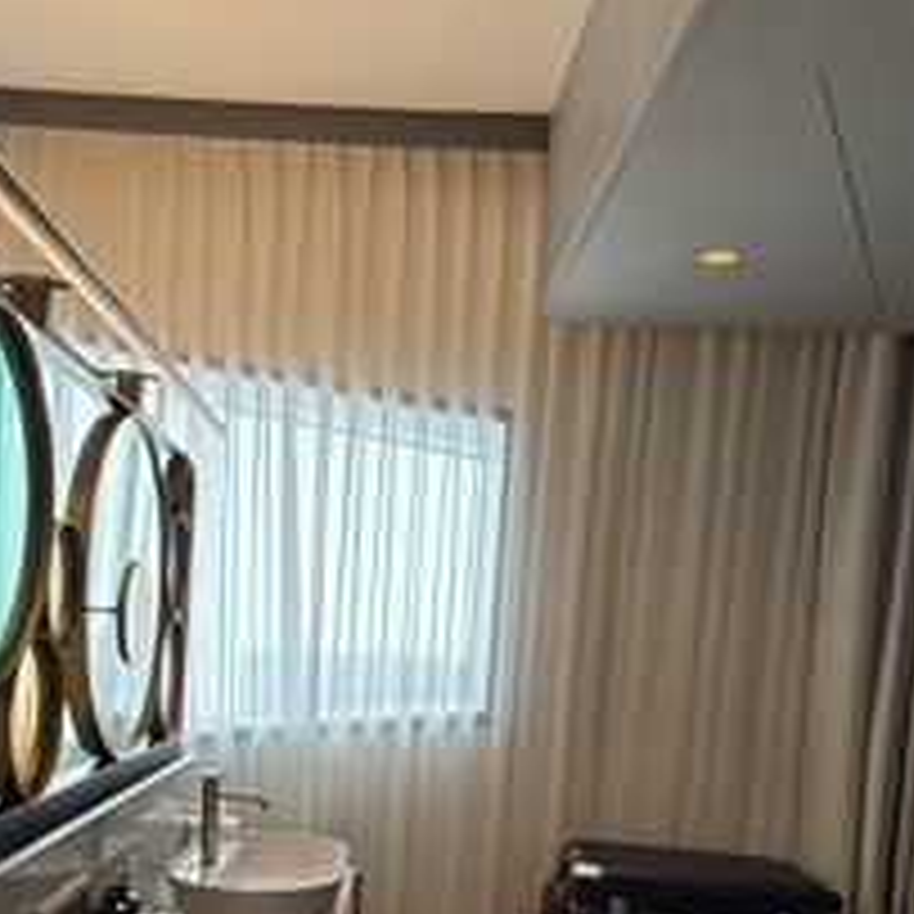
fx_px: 1165
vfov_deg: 40.8
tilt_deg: -5.6
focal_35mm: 39
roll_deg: -3.2
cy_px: 747
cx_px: 405
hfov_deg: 42.8
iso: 80
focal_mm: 2.22
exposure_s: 1/111
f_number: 2.2
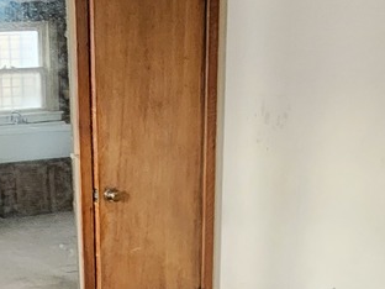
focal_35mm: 60
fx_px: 667
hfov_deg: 30.8
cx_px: 39
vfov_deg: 22.8
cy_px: 329
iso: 320
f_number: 2.2
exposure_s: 1/40
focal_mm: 2.2
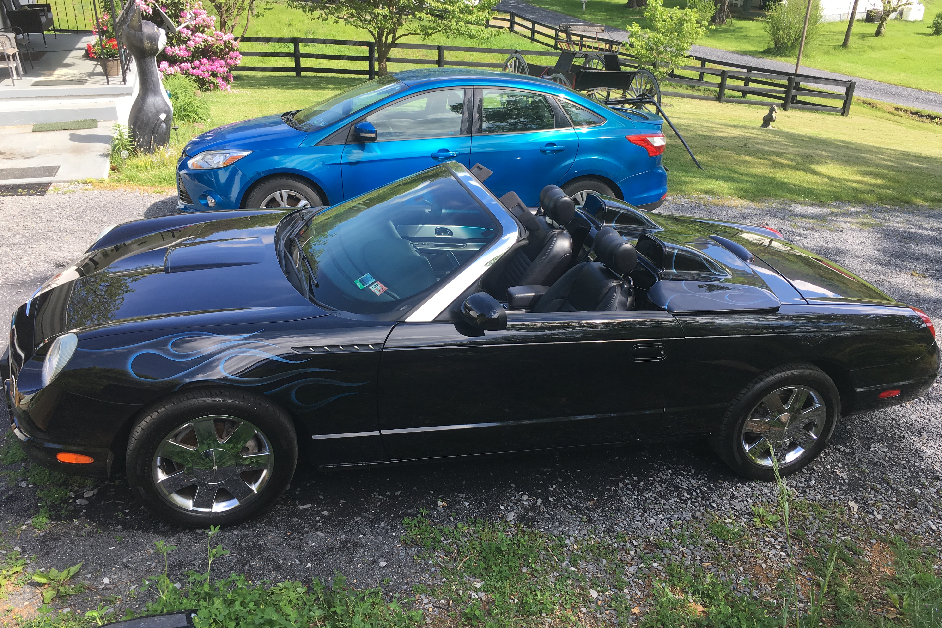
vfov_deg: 42.3
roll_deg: +0.9
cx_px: 463
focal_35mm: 31
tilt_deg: -24.9
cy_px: 282
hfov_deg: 60.3
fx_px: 811
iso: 25
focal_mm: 4.15
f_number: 2.2
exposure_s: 1/348
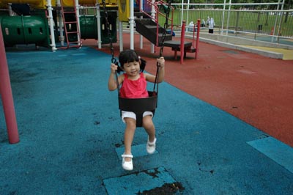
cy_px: 98
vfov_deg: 39.9
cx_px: 146
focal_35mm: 33
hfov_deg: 57.3
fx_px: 268
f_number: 7.1
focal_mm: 22
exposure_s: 1/200
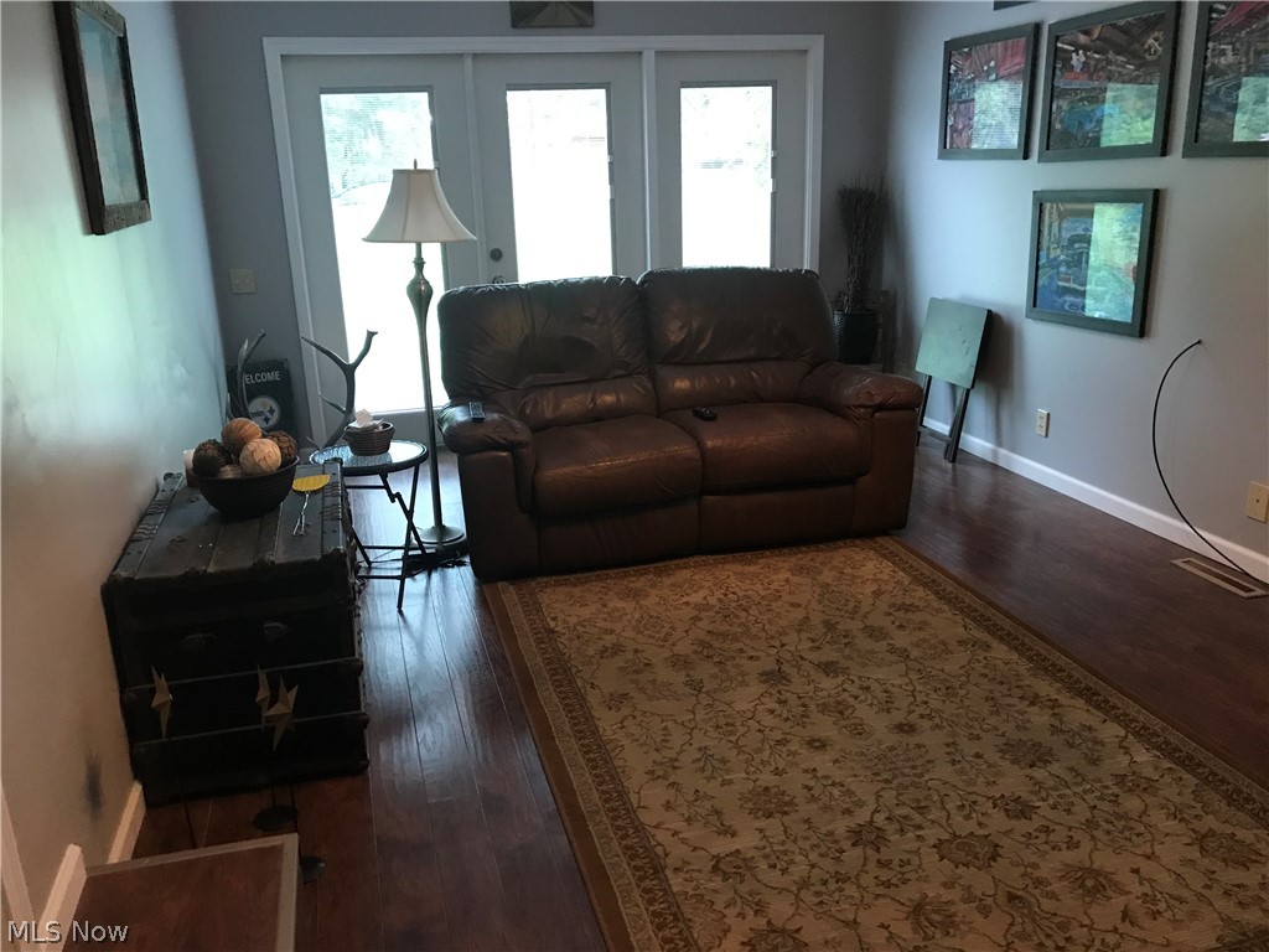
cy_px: 476
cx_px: 634
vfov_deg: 49.7
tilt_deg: -15.3
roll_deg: +0.3
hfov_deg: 63.4
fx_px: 1026
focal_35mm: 28
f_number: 1.8
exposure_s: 1/15
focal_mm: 3.99
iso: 100
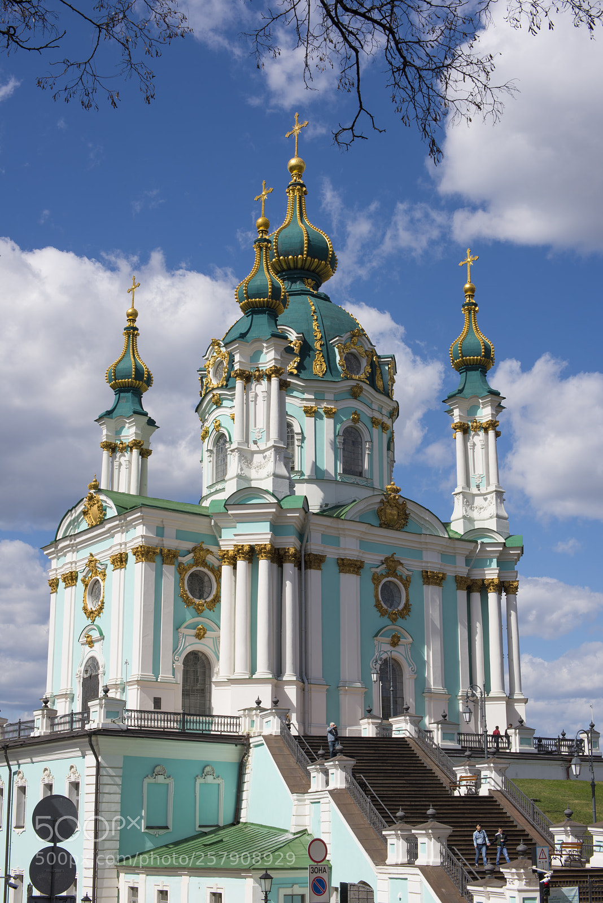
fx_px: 1255
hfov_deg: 27.0
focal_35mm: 50
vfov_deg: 39.6
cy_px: 452
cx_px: 302
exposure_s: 1/125
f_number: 16
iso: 100
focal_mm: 50
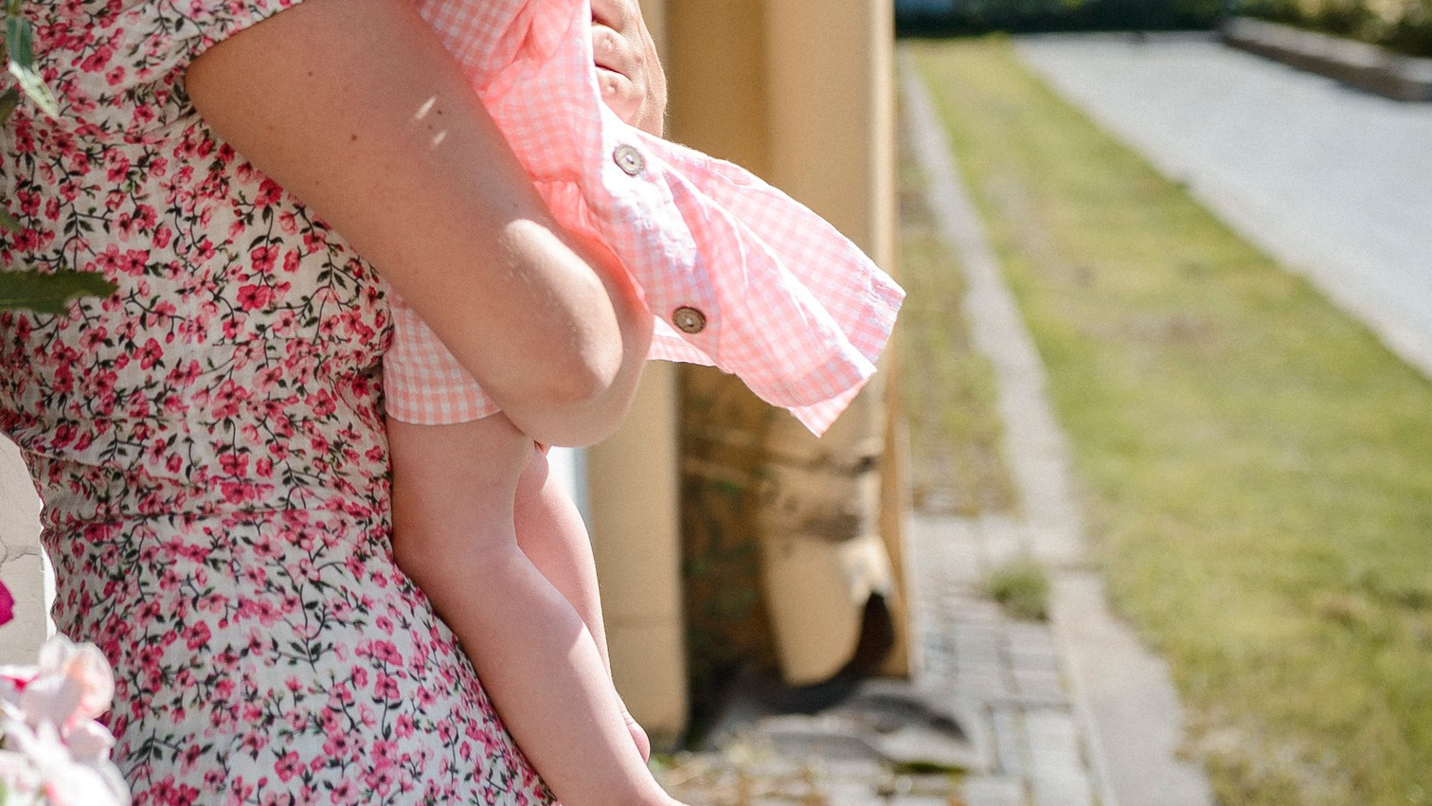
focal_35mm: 93
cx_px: 289
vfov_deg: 12.7
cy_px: -185
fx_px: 3532
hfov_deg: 22.6
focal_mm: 35
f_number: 3.2
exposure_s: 1/1600
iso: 100
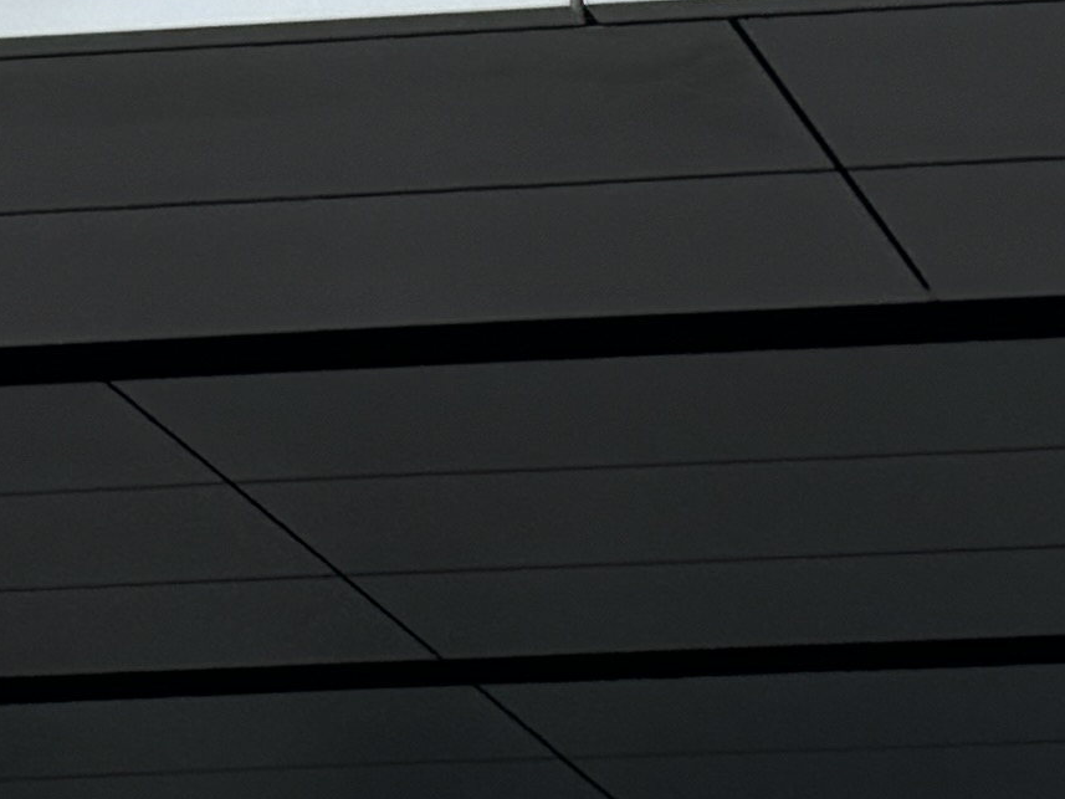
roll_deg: +1.4
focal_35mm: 160
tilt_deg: -2.2
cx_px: 1872
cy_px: 2390
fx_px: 4923
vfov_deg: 8.0
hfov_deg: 11.5
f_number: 1.78
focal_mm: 6.76
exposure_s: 1/1869
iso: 80
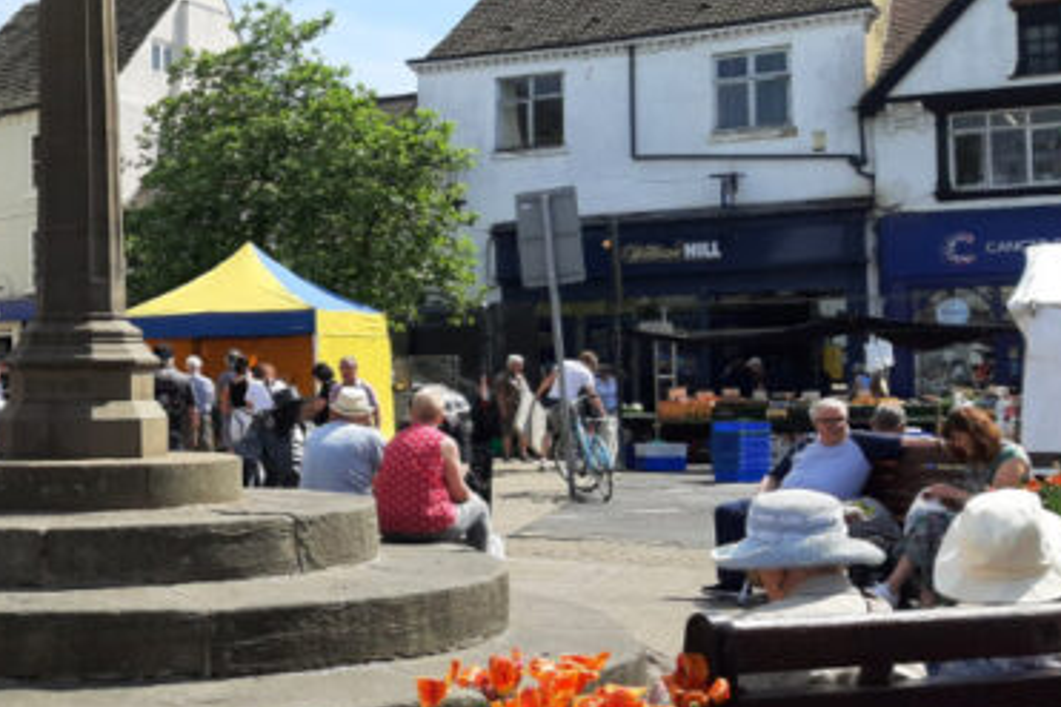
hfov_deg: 32.8
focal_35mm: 56
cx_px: 6
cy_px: 354
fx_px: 1650
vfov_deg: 24.2
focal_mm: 3.9
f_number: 1.7
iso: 40
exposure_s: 1/1263
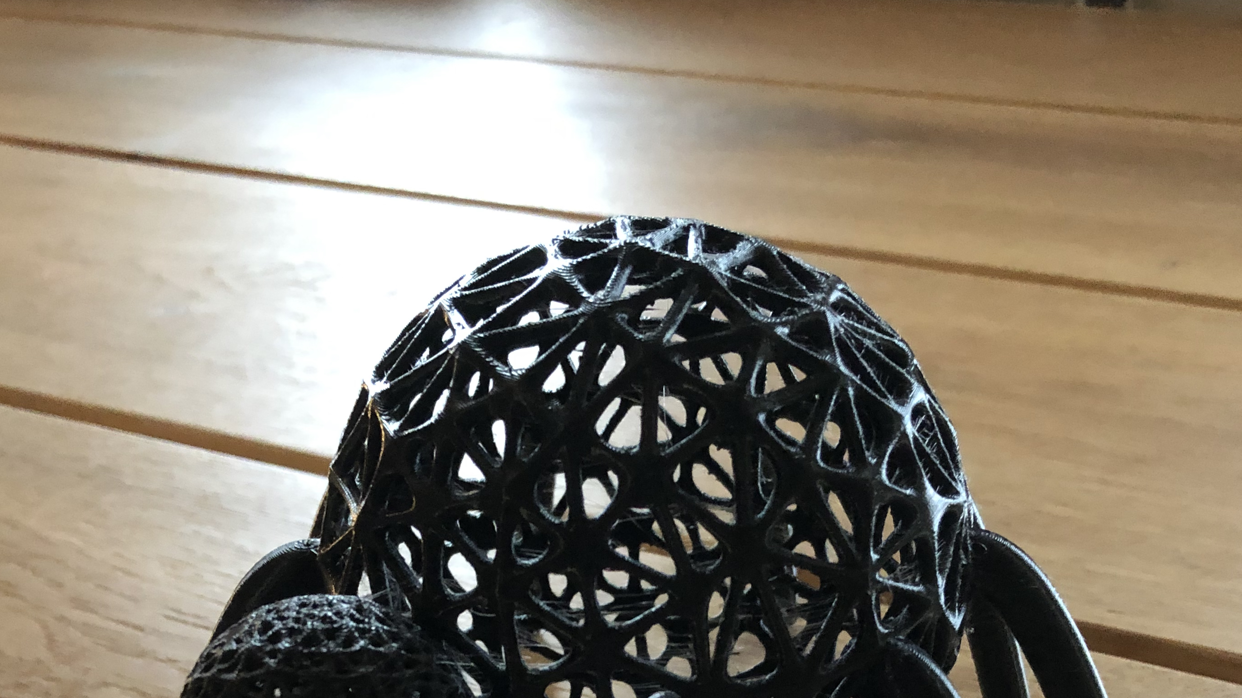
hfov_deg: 45.5
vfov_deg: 24.4
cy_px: 801
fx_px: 1482
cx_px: 619
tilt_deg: -37.1
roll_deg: +0.4
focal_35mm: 45
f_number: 1.8
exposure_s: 1/4
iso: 80
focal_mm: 4
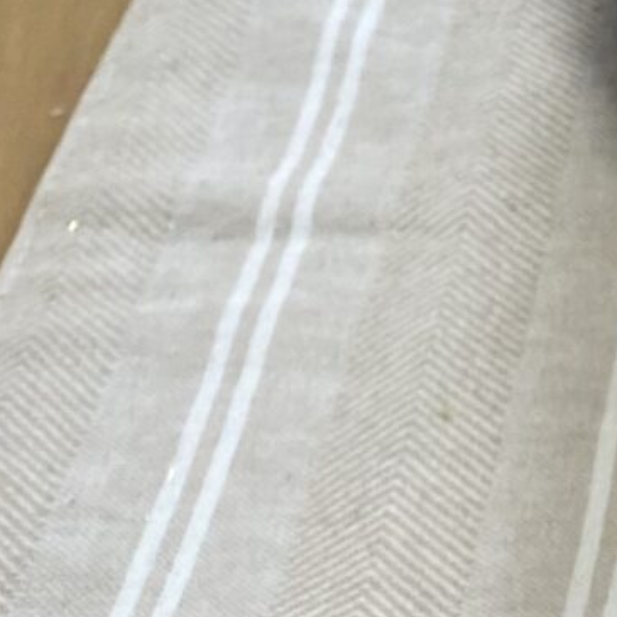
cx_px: 980
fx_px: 3247
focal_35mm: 161
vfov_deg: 9.7
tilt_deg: -18.6
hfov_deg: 10.4
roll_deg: +2.6
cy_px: -818
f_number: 1.8
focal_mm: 4.25
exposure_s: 1/100
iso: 80
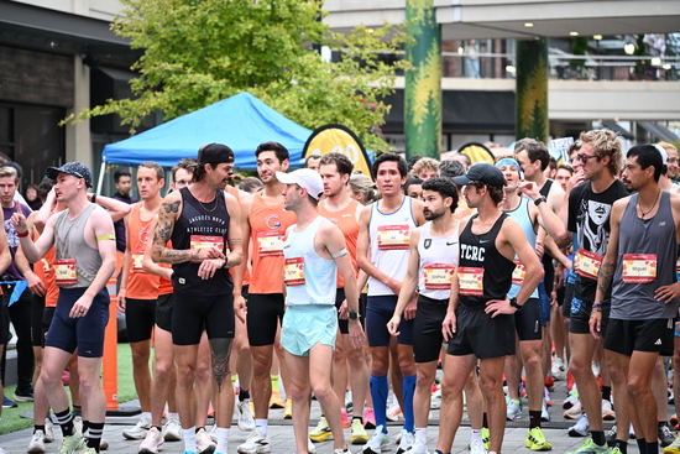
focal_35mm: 120
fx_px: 2267
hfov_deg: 17.1
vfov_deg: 11.4
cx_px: 340
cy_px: 227
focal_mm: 120
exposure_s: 1/500
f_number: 4
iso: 2000
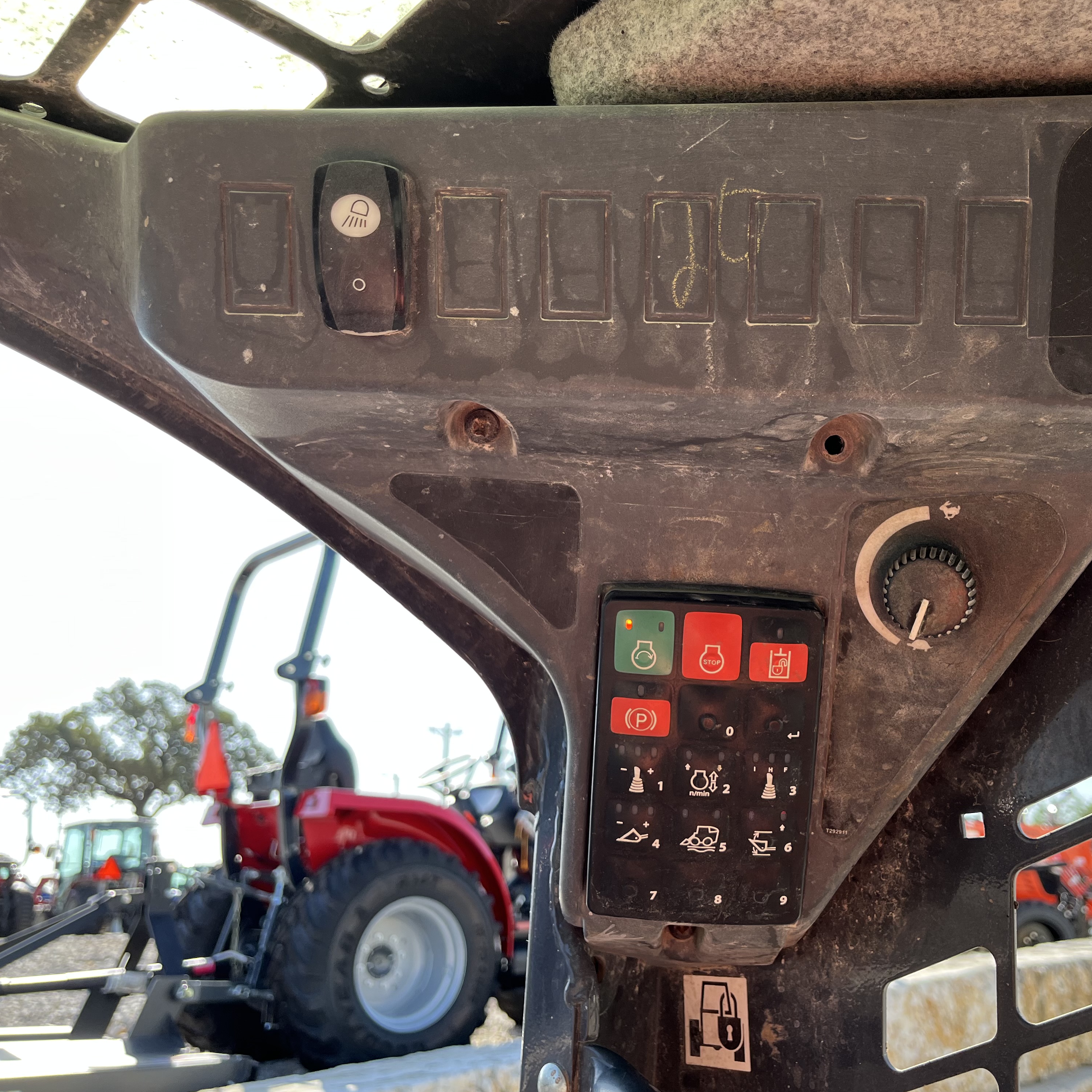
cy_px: 543
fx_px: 1106
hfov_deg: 51.9
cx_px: 688
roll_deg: +4.0
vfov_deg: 52.5
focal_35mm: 31
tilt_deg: +16.9
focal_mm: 5.1
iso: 50
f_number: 1.6
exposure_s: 1/628
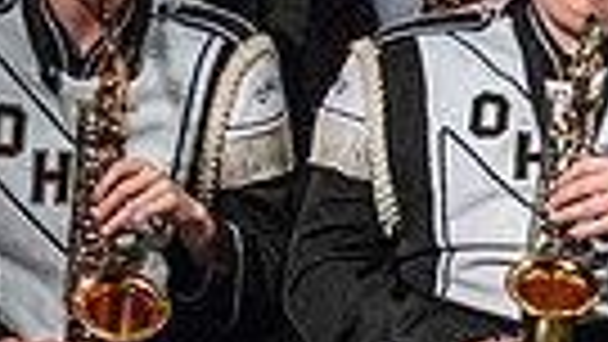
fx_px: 21817
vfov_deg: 0.9
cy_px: -360
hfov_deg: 1.6
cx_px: -36
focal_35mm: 1353
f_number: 5.6
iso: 5000
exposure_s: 1/400
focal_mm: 300
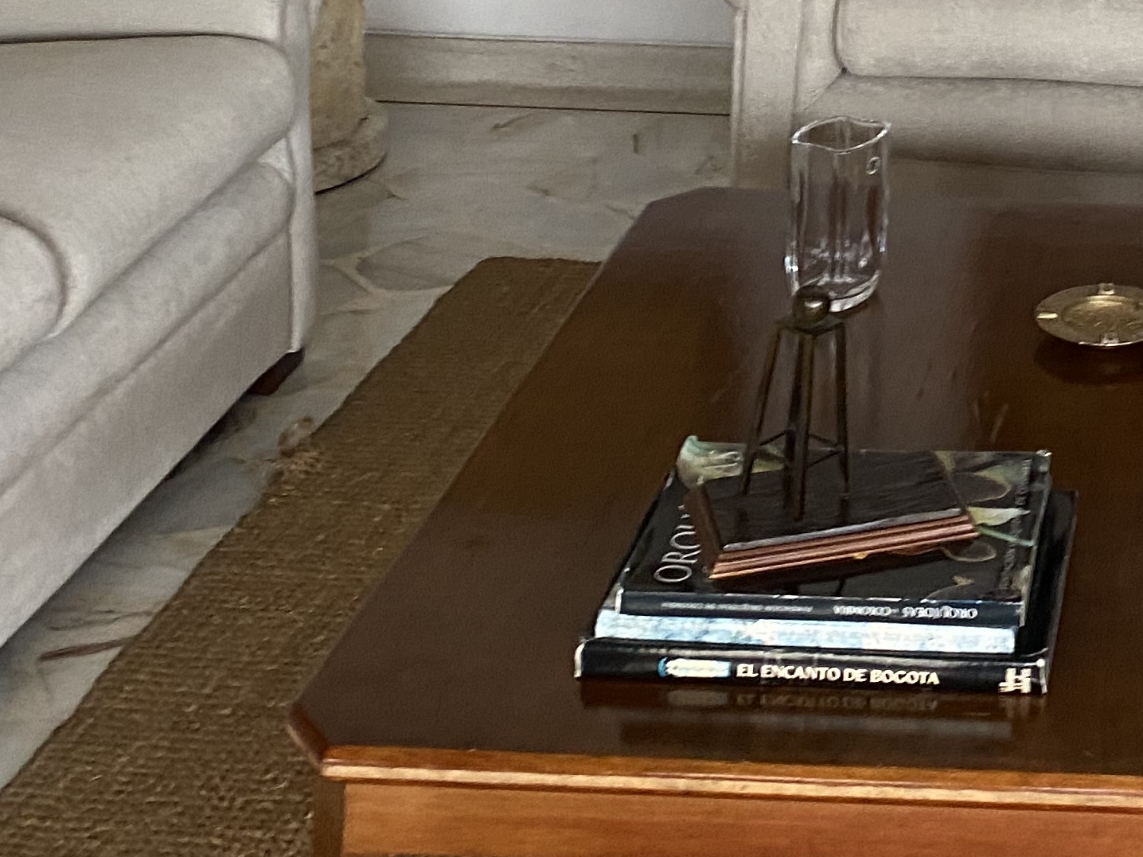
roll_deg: -2.7
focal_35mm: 73
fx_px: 2410
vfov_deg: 18.4
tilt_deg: -10.0
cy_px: -340
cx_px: 1344
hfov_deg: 24.4
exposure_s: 1/60
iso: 160
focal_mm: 4.25
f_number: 1.8
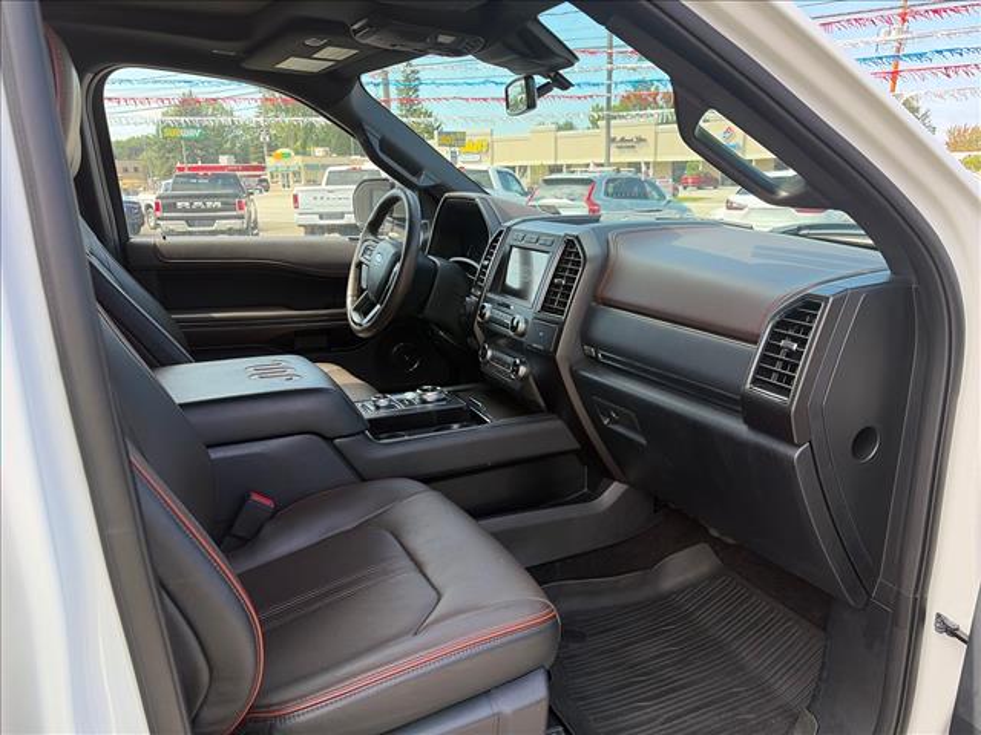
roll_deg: +1.8
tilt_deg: -13.8
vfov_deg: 53.1
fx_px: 737
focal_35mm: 26
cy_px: 368
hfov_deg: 67.3
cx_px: 490
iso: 64
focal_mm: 5.96
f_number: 1.6
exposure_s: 1/489
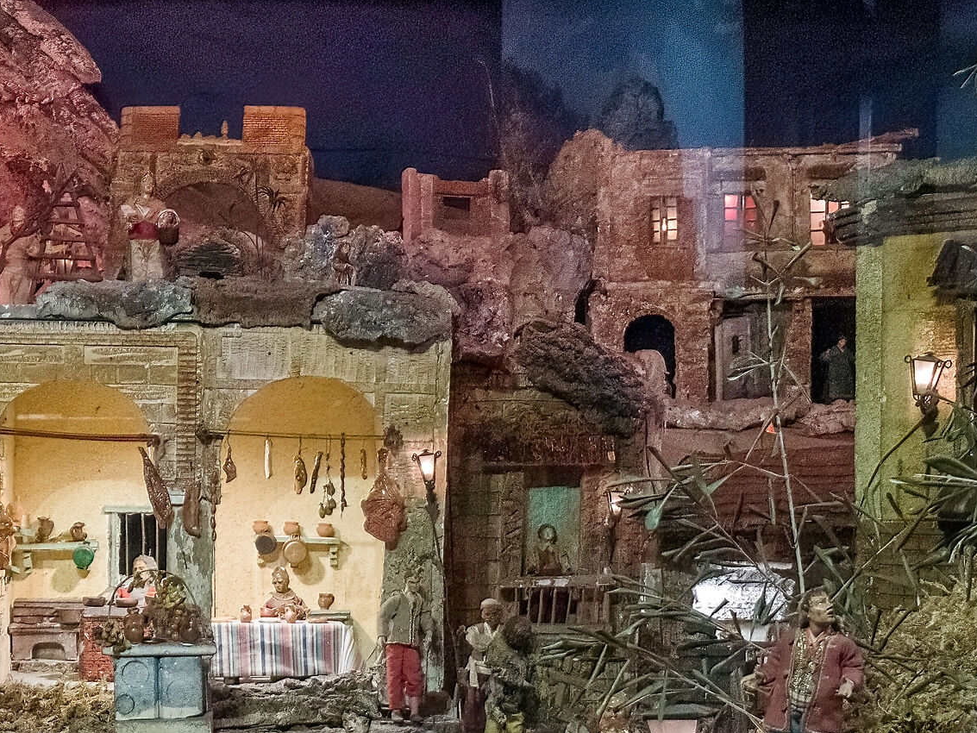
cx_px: 216
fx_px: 2032
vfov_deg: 20.2
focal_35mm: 72
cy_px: 594
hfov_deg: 26.6
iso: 6400
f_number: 5.6
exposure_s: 1/20
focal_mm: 17
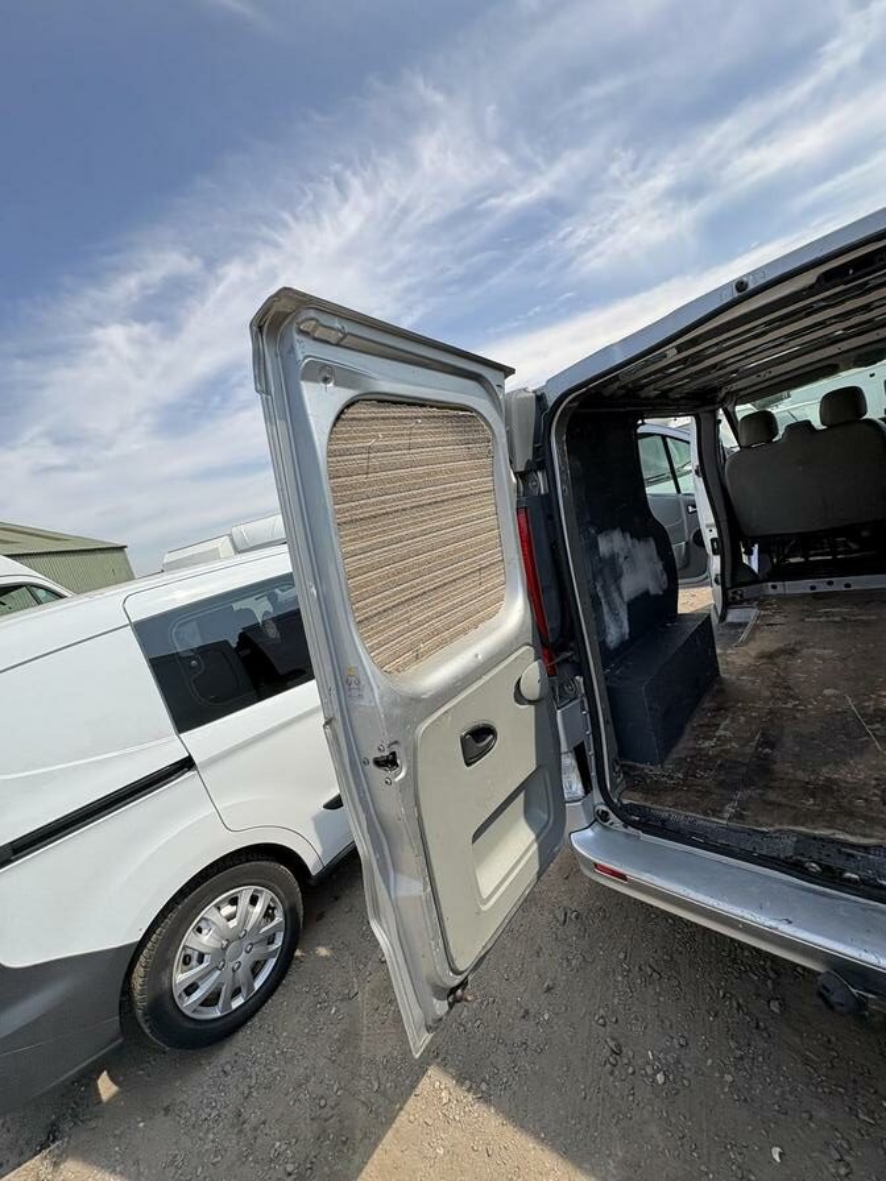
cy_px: 590
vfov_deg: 102.1
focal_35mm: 14
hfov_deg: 85.7
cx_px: 443
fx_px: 478
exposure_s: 1/548
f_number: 2.2
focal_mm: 2.22
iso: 40
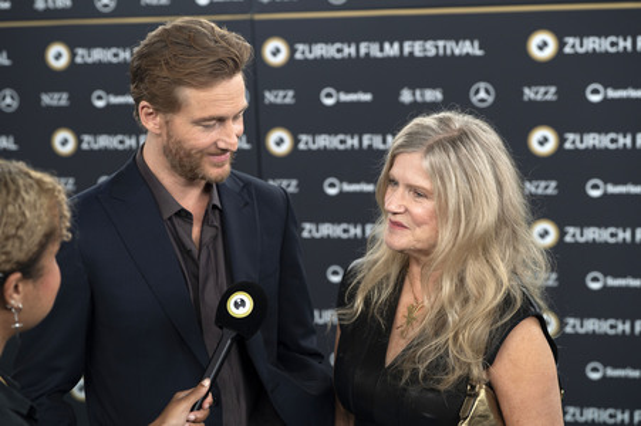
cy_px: 213
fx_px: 1245
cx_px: 320
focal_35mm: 70
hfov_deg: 28.9
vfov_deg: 19.4
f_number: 4.5
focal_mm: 70
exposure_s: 1/200
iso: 400
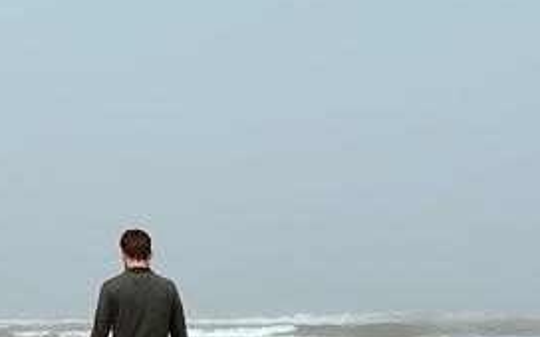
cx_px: 115
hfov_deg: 31.7
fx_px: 927
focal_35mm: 63
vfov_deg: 19.2
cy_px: 423
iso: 32
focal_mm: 4.2
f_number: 1.6
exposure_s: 1/6400
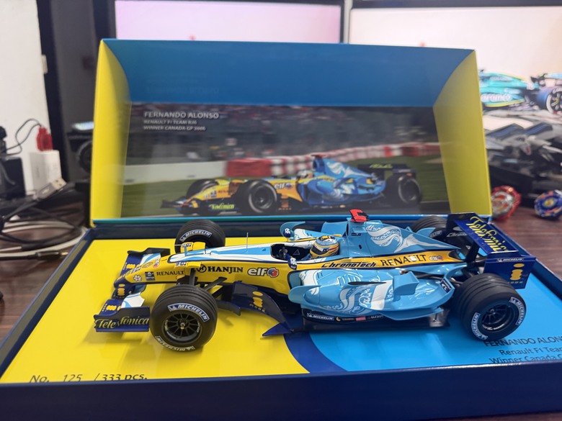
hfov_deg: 71.6
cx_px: 281
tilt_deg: -13.3
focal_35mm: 24
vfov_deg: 56.8
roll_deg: +1.3
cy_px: 210
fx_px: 390
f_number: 1.78
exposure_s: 1/60
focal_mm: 6.76
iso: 320
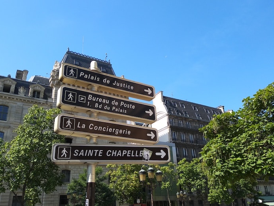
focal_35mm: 30
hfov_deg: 59.9
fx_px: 238
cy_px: 105
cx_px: 144
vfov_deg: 46.8
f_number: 2.2
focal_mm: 3.83
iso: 100
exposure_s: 1/651
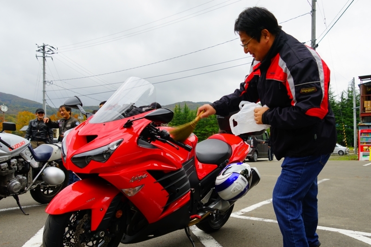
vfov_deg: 49.6
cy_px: 124
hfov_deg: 69.4
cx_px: 186
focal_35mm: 26
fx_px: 268
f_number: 7.1
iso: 100
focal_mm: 26
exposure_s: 1/100
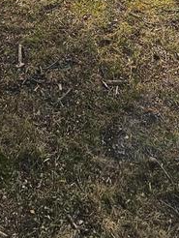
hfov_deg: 25.3
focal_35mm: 57
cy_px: -260
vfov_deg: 18.2
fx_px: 392
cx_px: 40
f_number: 2.2
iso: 50
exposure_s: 1/890
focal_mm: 2.2
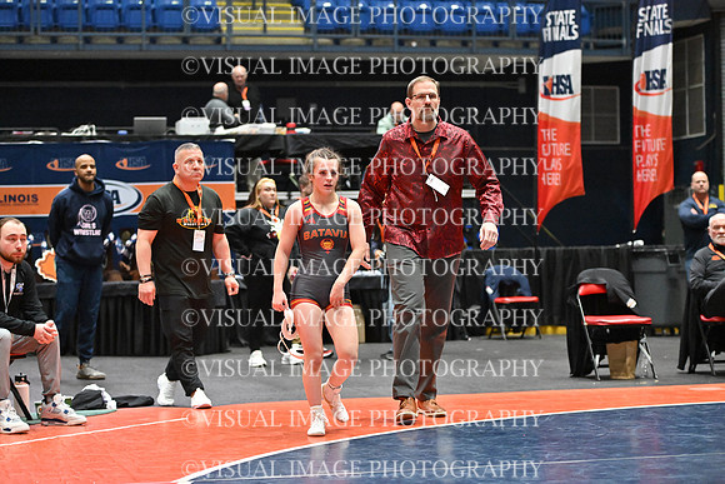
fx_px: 1732
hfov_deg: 23.6
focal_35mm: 86
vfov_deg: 15.9
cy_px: 242
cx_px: 362
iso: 6400
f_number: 2.8
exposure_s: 1/1000
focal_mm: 86
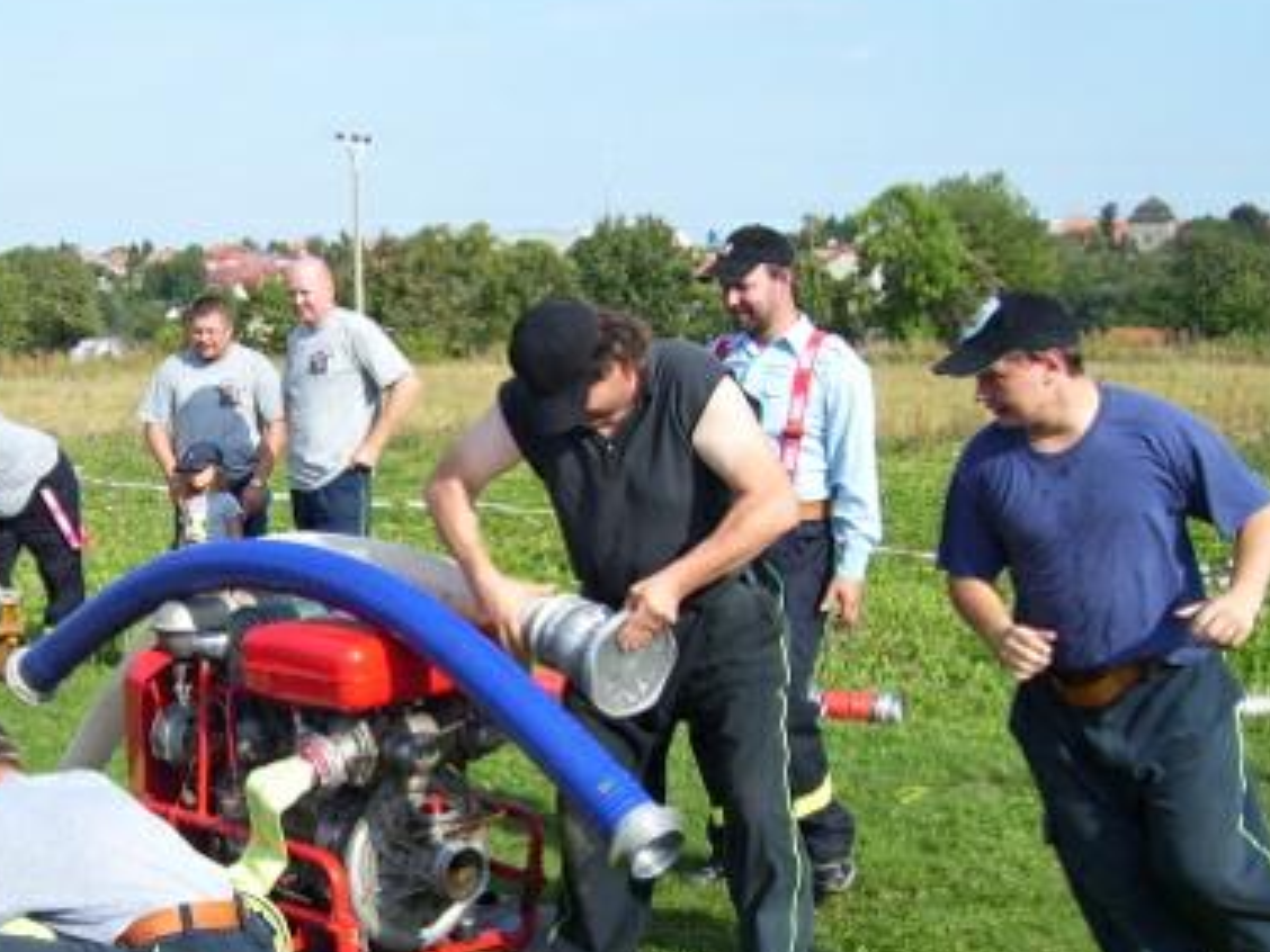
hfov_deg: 29.9
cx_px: 220
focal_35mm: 63
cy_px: 706
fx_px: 2311
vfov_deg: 23.1
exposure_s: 1/350
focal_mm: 6
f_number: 4.8
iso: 80
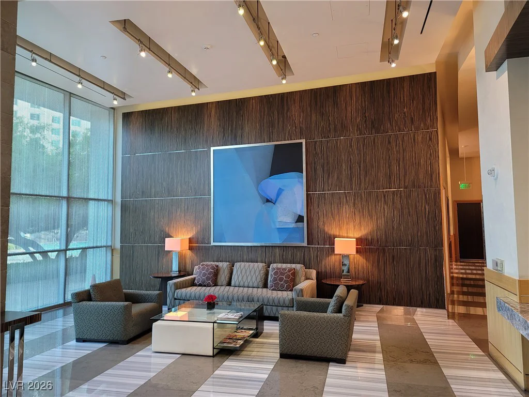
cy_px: 198
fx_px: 382
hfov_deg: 69.4
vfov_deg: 54.9
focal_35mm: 25
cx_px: 264
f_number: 1.8
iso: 320
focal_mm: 7
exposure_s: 1/39
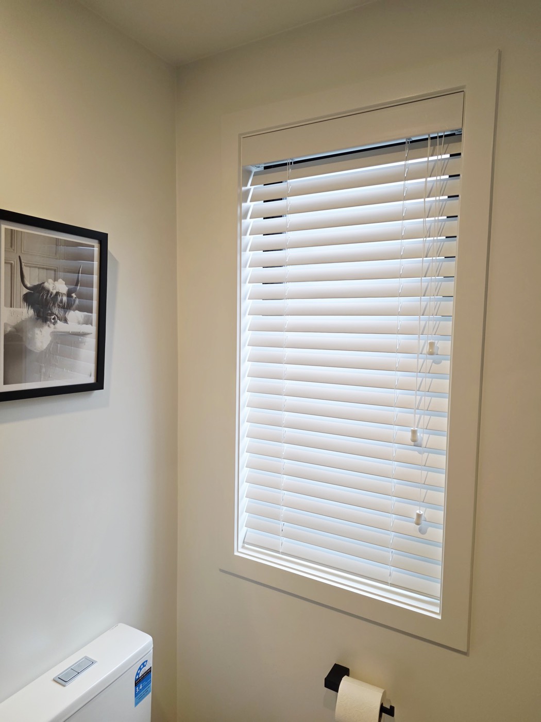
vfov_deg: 73.9
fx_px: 479
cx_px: 270
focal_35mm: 23
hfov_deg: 58.9
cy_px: 361
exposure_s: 1/101
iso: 100
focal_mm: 6.25
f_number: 1.7
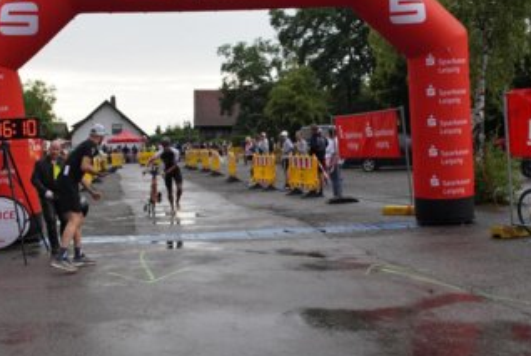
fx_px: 724
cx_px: 232
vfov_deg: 27.6
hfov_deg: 40.2
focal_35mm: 49
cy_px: 188
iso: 1600
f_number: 6.3
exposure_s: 1/640
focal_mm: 26
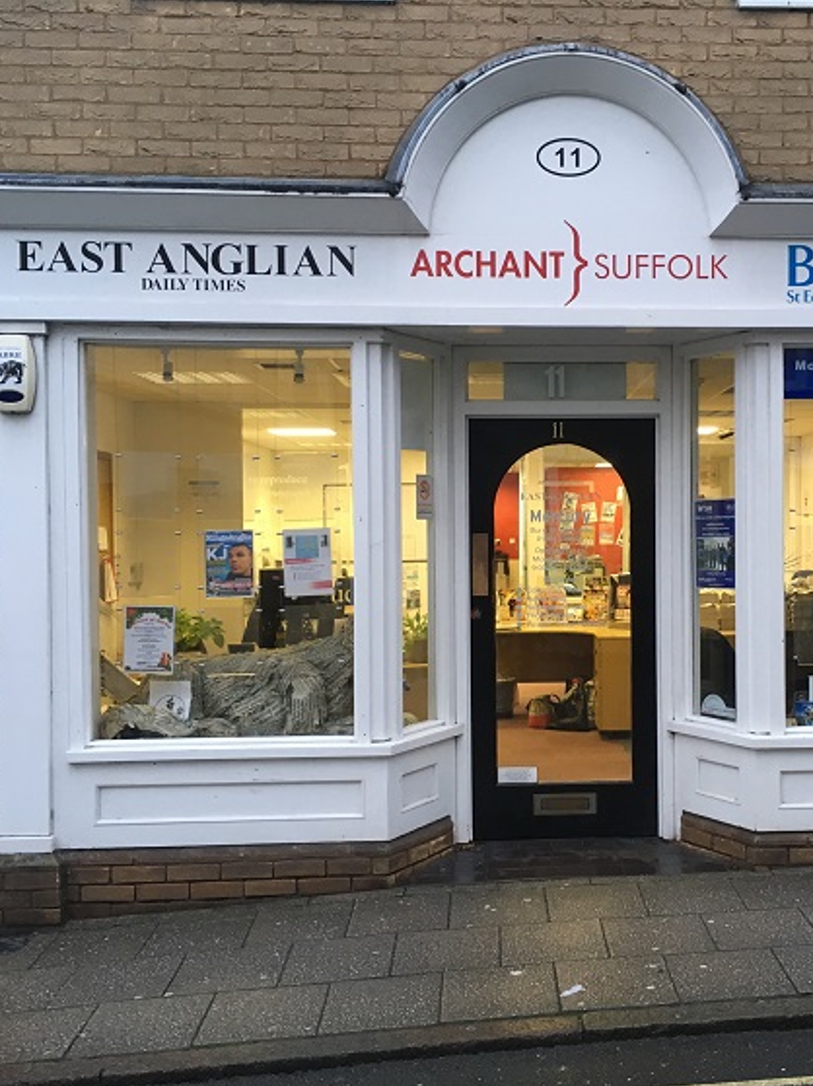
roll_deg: +1.6
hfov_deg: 36.2
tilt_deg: -1.9
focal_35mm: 39
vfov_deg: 47.9
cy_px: 545
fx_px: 1222
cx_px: 578
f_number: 2.2
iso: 80
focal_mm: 4.15
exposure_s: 1/33
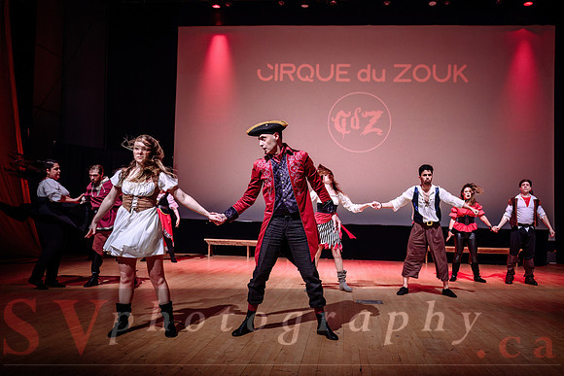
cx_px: 309
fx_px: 496
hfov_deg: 59.1
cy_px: 214
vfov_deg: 41.4
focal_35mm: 32
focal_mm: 27
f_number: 2.8
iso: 1600
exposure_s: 1/250
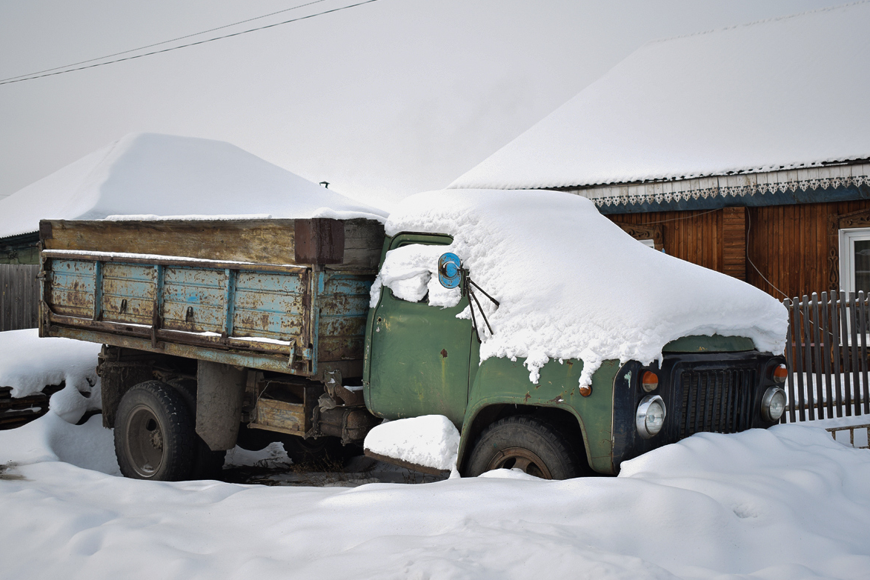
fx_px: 1112
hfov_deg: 42.7
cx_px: 431
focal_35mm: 46
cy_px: 287
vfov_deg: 29.3
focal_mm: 30
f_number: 4.2
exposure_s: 1/1000
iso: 400
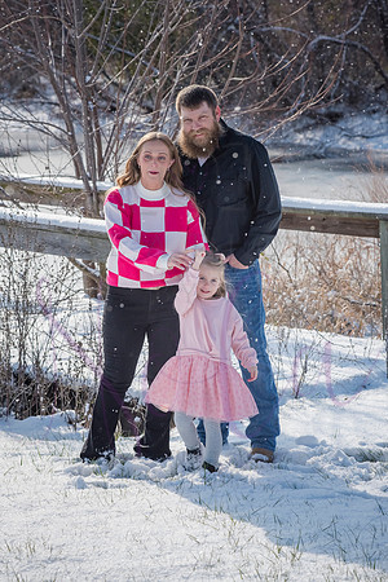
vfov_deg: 17.1
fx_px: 1940
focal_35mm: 120
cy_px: 291
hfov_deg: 11.4
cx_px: 194
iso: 640
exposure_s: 1/2000
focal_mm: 120
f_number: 9
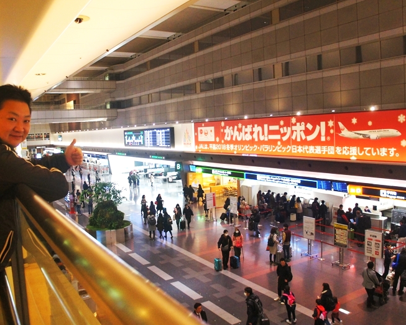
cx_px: 188
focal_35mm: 31
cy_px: 161
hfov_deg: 57.1
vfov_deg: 47.1
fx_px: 372
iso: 1600
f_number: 3.5
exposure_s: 1/100
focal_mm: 18
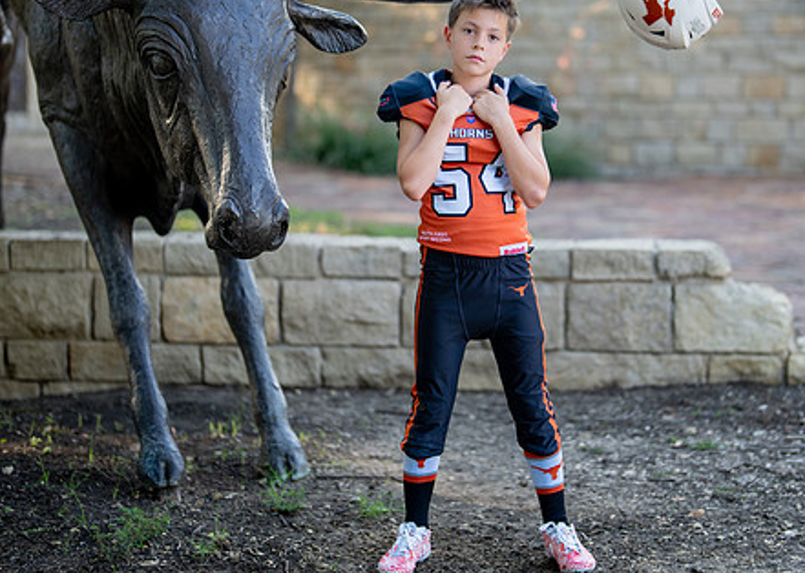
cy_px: 221
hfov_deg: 25.7
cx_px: 480
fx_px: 1759
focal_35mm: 77
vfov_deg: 18.5
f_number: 1.2
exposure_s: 1/1600
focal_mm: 50
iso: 200
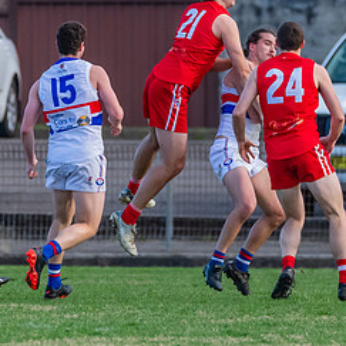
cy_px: 100
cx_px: 248
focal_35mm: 1570
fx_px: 17754
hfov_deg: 1.1
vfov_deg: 1.1
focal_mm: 450
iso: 2000
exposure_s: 1/1600
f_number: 6
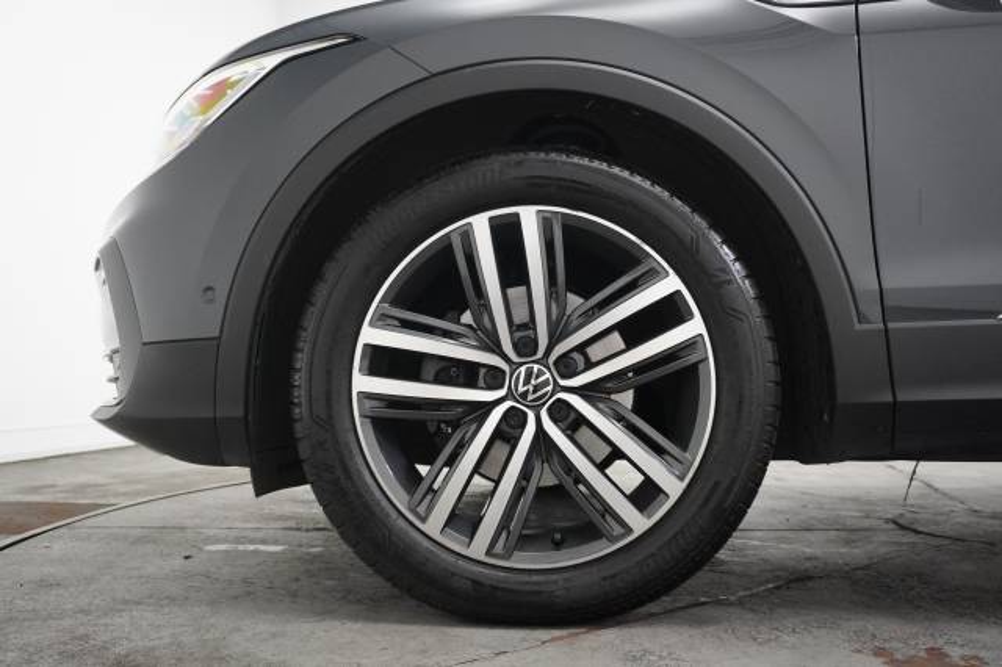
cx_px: 501
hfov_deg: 62.0
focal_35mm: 30
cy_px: 334
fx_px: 835
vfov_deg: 43.6
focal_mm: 20
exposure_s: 1/200
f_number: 4
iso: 3200
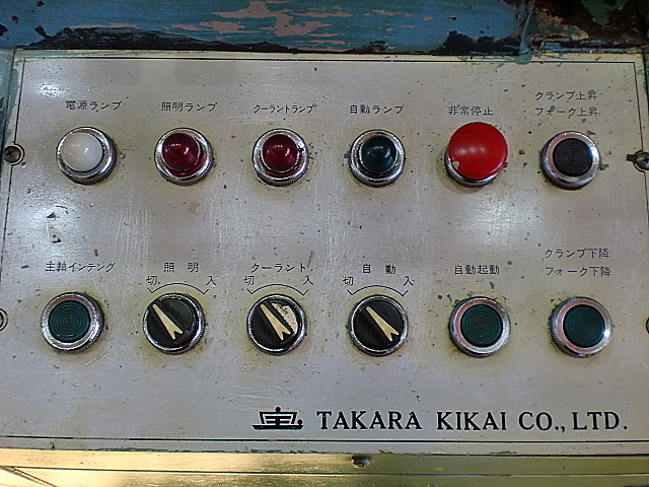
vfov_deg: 40.7
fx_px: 656
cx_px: 324
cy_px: 244
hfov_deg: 52.6
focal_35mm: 35
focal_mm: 6.3
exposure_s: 1/60
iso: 160
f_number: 3.1
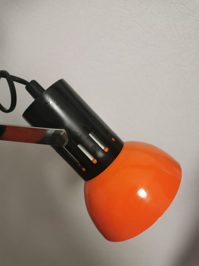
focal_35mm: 27
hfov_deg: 51.4
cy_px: 133
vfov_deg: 65.3
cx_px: 100
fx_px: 207
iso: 400
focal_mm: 5.58
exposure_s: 1/23
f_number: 1.8
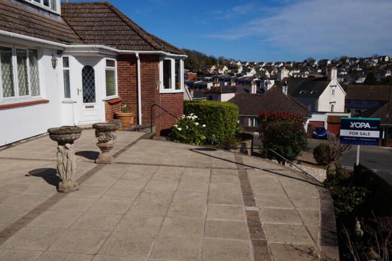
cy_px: 130
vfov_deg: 43.6
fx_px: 327
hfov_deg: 61.9
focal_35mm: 30
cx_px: 196
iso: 100
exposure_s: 1/160
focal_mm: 20
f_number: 18
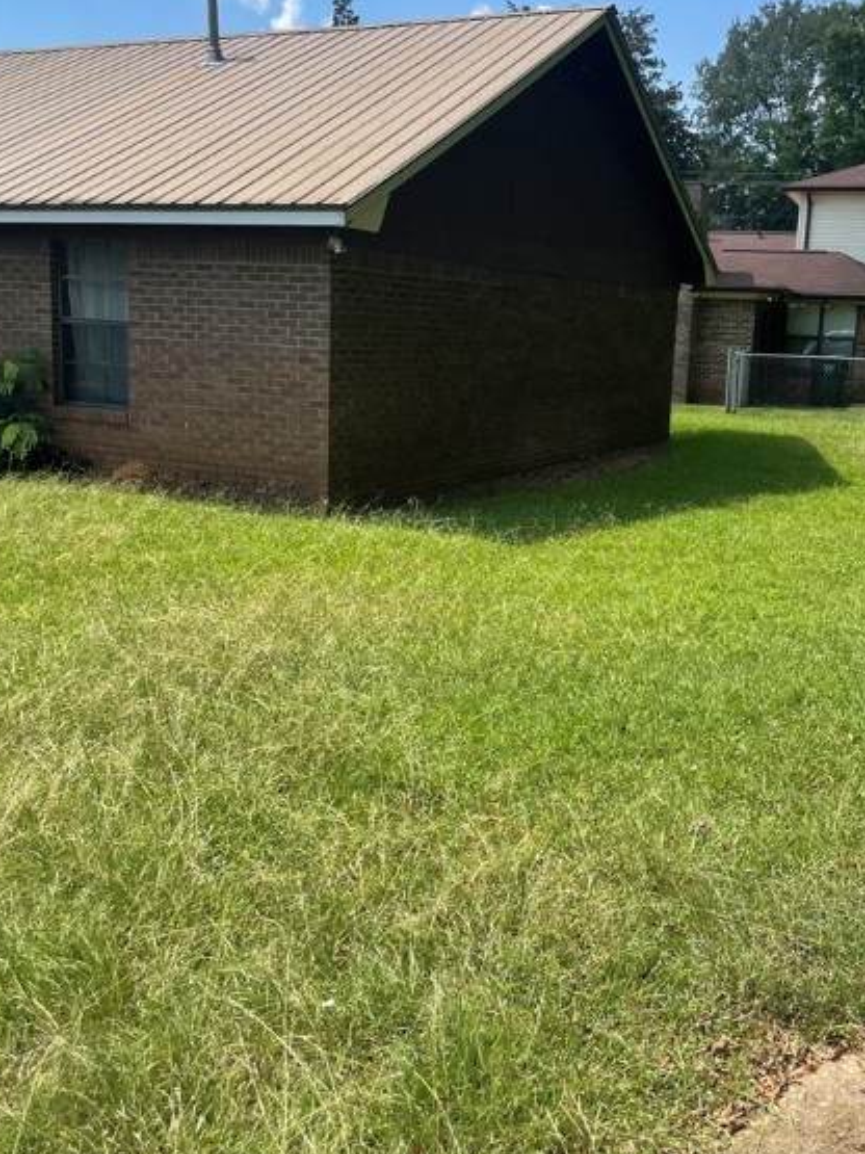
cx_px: 468
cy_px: 514
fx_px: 1200
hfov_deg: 39.6
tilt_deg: -7.9
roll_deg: +0.4
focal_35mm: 36
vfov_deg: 51.3
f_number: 1.6
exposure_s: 1/2353
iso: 32
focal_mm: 4.2
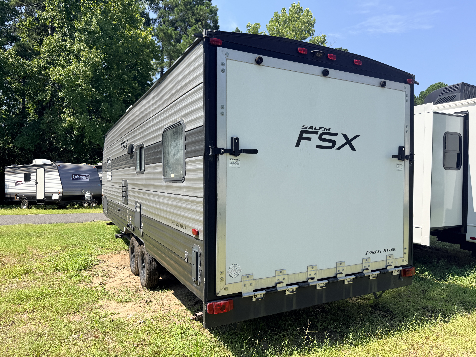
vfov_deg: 56.8
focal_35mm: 24
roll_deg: -2.0
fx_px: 330
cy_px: 178
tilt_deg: +1.3
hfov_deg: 71.6
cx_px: 238
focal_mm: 6.76
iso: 80
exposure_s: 1/3425
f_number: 1.78
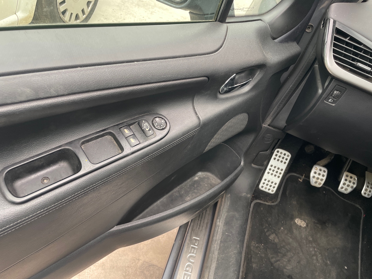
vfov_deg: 53.1
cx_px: 186
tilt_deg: -46.3
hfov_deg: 67.3
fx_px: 279
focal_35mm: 26
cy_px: 140
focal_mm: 4.2
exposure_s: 1/81
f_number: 1.6
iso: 125
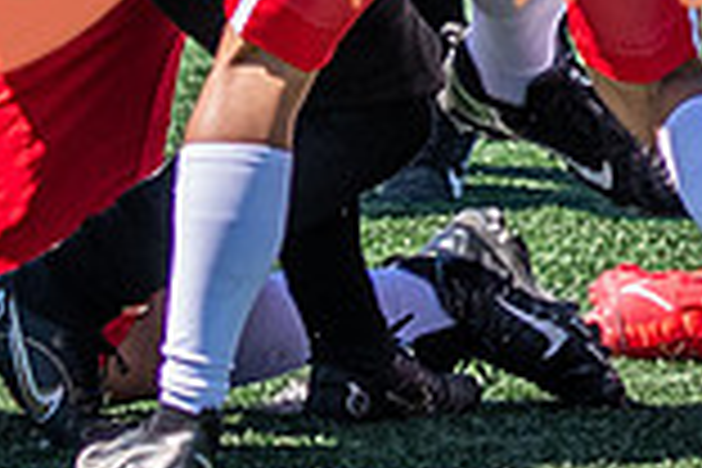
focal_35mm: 1093
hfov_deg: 1.9
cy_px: -450
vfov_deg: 1.3
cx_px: 848
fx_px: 21312
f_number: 2.8
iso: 160
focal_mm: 95
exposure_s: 1/2000
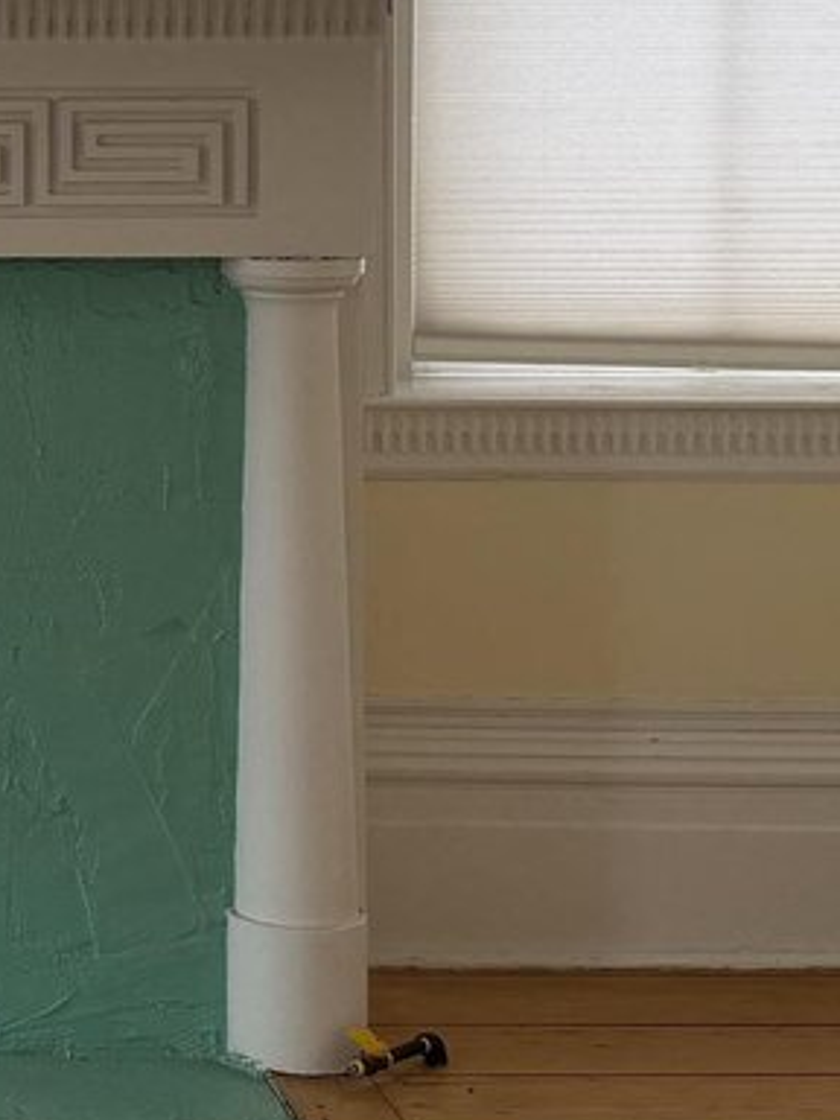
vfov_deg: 19.3
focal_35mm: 100
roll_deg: +0.4
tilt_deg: -2.6
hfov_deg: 13.7
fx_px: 3235
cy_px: 114
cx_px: -508
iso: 80
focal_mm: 6.76
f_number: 1.78
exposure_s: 1/183
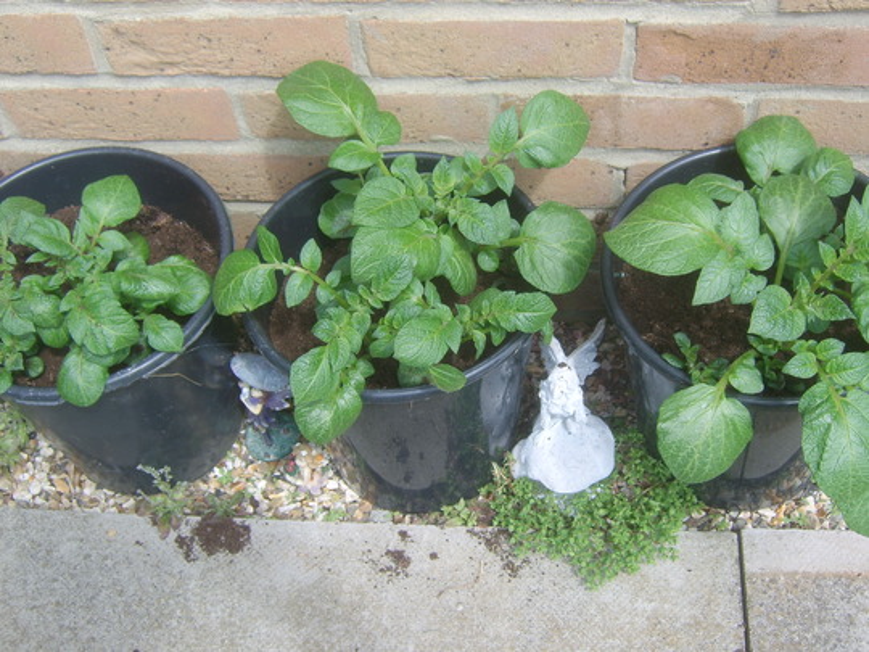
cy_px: 326
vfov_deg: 37.7
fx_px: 954
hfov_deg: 49.0
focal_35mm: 38
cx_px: 434
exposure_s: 1/162
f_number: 4
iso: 50
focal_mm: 9.86
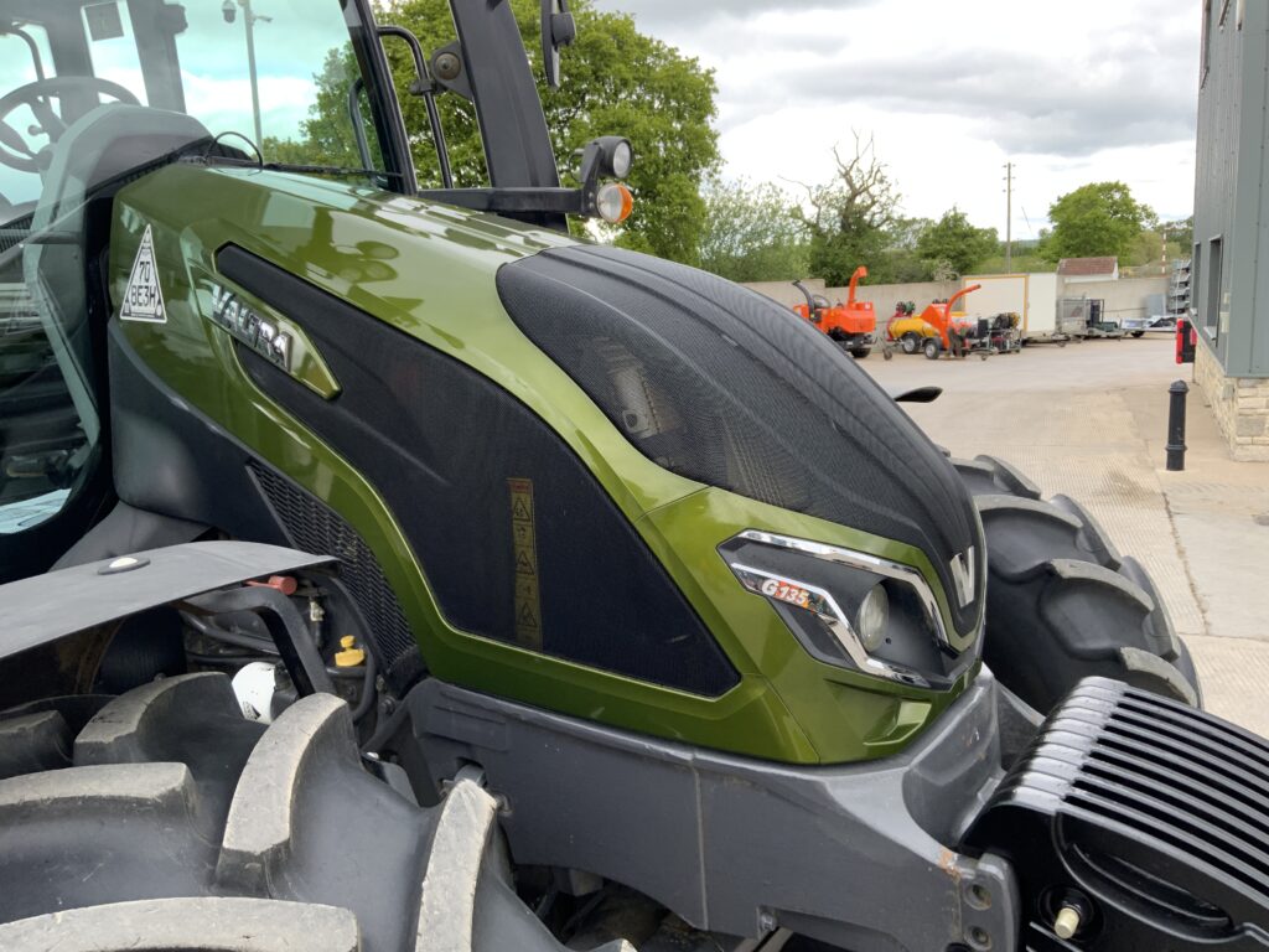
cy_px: 476
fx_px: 1063
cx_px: 634
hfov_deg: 61.7
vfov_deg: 48.2
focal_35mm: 29
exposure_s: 1/122
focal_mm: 3
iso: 16
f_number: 1.8
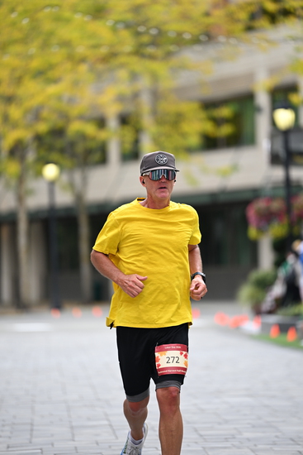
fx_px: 2523
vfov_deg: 10.3
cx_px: 152
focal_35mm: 200
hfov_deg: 6.9
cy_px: 228
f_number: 2.8
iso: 640
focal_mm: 200
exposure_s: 1/2000
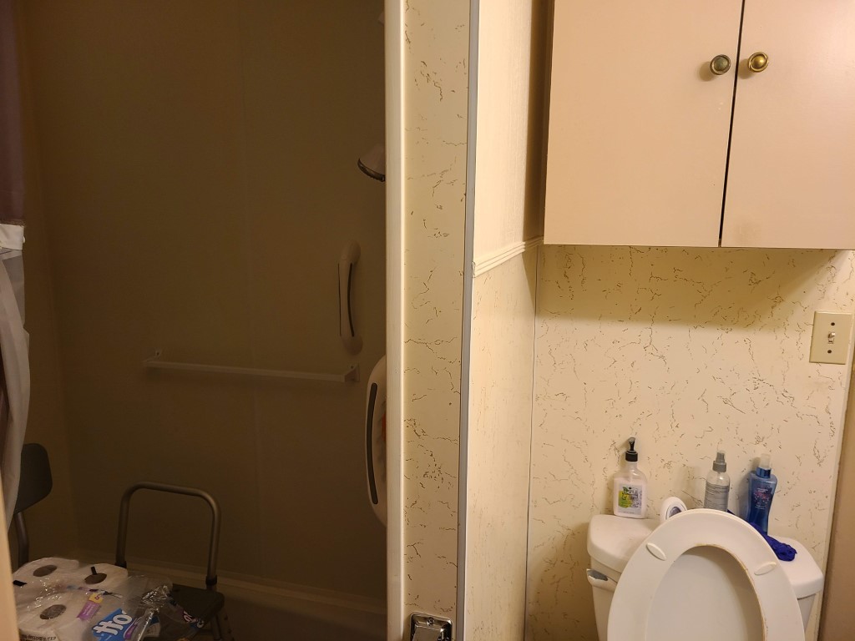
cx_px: 428
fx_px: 642
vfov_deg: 53.1
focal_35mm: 26
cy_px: 320
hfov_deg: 67.3
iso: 64
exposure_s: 1/60
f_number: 1.8
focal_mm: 5.4
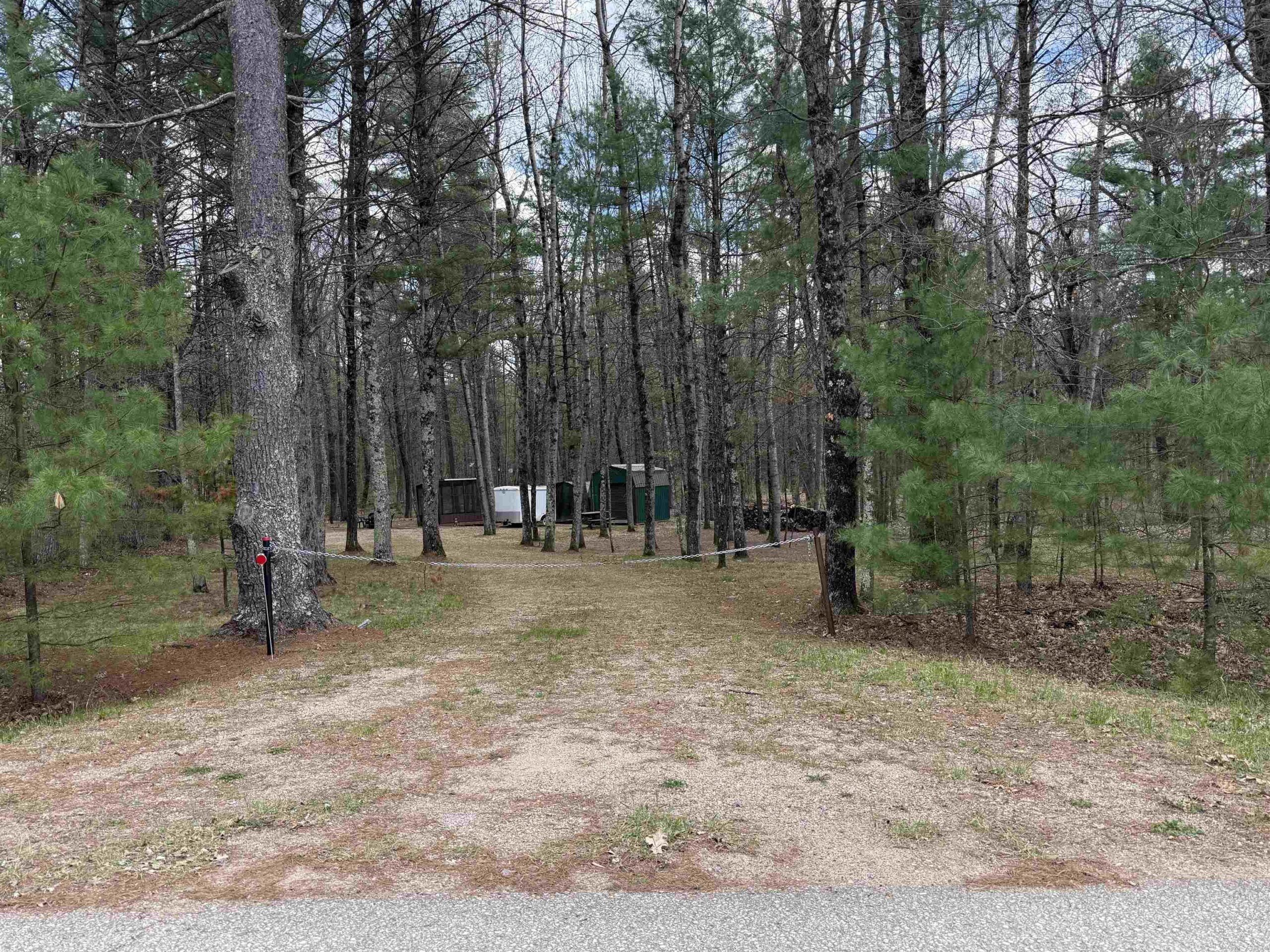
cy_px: 476
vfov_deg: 56.8
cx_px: 635
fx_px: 881
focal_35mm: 24
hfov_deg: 71.6
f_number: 1.78
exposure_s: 1/788
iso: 100
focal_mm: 6.76
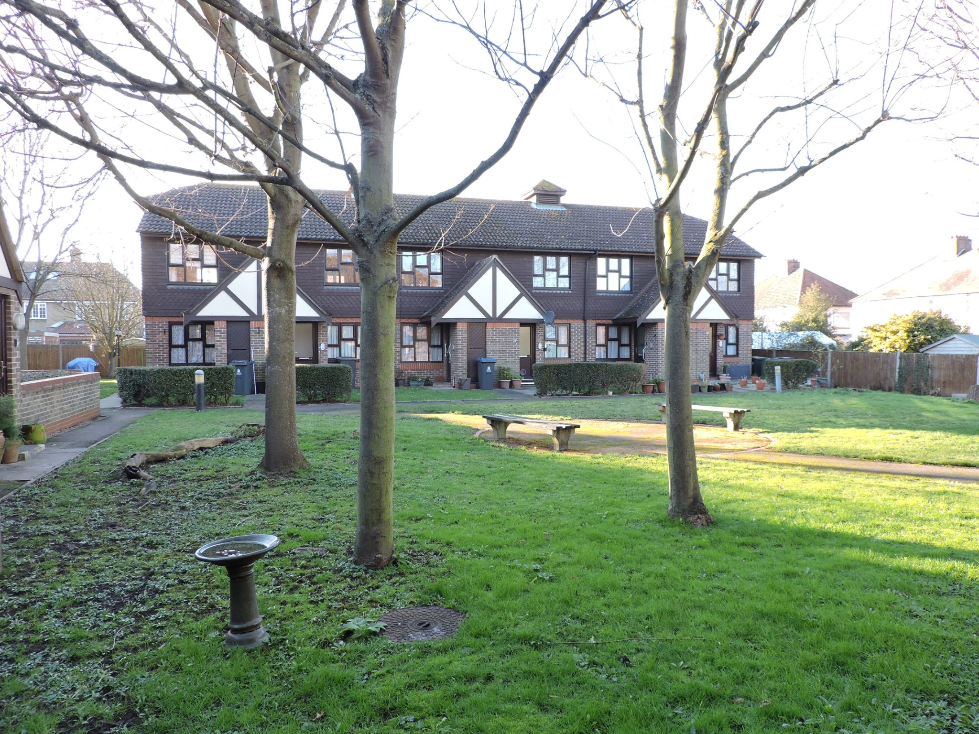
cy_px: 367
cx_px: 490
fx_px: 679
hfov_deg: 71.6
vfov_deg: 56.8
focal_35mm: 24
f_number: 3
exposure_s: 1/80
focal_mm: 4.3
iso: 100
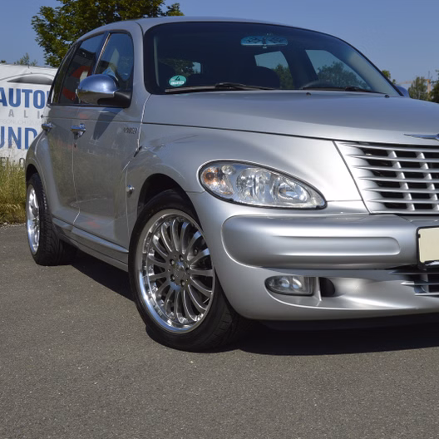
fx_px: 775
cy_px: 220
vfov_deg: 31.6
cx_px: 293
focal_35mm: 54
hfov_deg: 31.4
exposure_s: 1/400
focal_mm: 28
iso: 100
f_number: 10
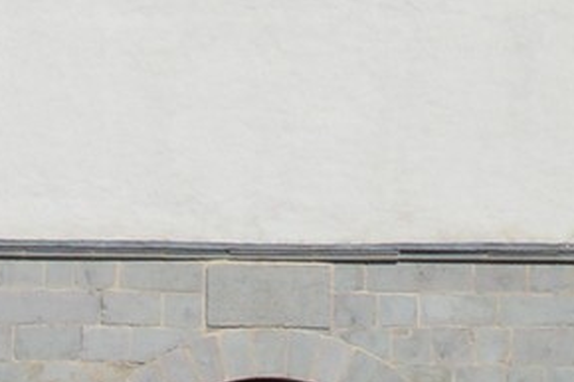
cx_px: 303
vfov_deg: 7.5
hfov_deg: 11.4
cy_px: -167
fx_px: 2868
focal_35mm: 180
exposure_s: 1/800
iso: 50
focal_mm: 7.3
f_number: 6.3
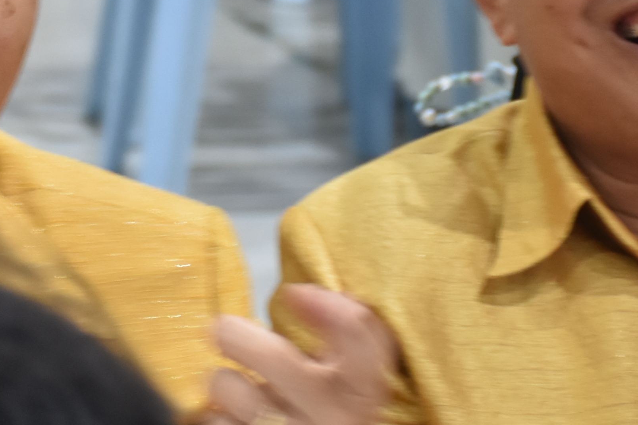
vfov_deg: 4.1
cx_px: 210
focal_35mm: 336
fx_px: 5954
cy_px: 198
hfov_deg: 6.1
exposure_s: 1/30
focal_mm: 60
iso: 800
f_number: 5
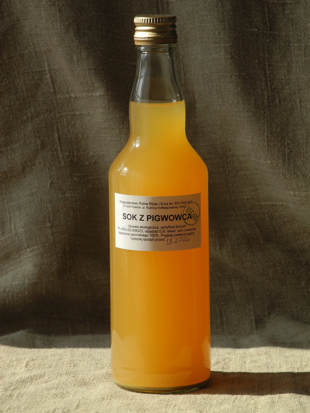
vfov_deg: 9.9
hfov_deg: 7.4
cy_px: 206
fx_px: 2388
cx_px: 155
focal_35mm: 200
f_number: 5.6
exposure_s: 1/300
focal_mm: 42.6
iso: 100
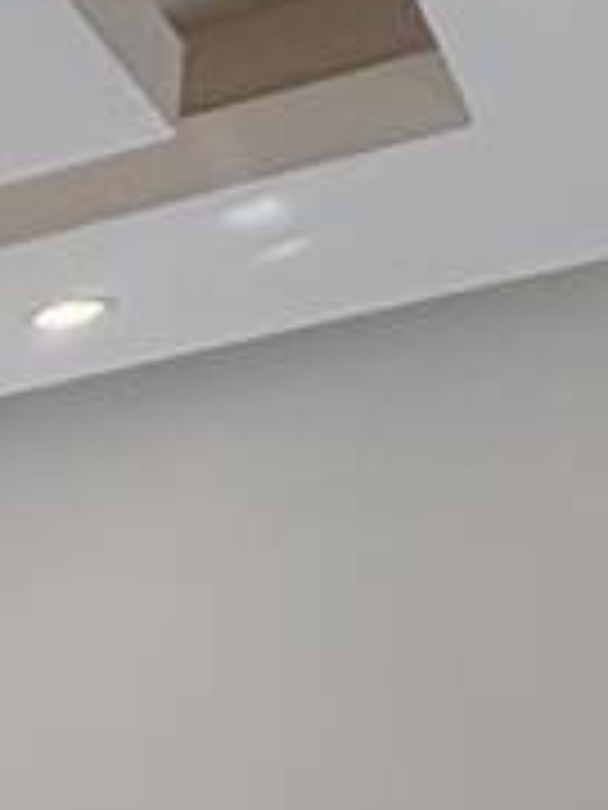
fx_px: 2623
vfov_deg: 14.4
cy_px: 1647
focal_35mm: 112
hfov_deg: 9.4
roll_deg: +3.5
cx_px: -1374
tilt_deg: -8.8
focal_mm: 2.22
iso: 40
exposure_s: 1/131
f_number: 2.2
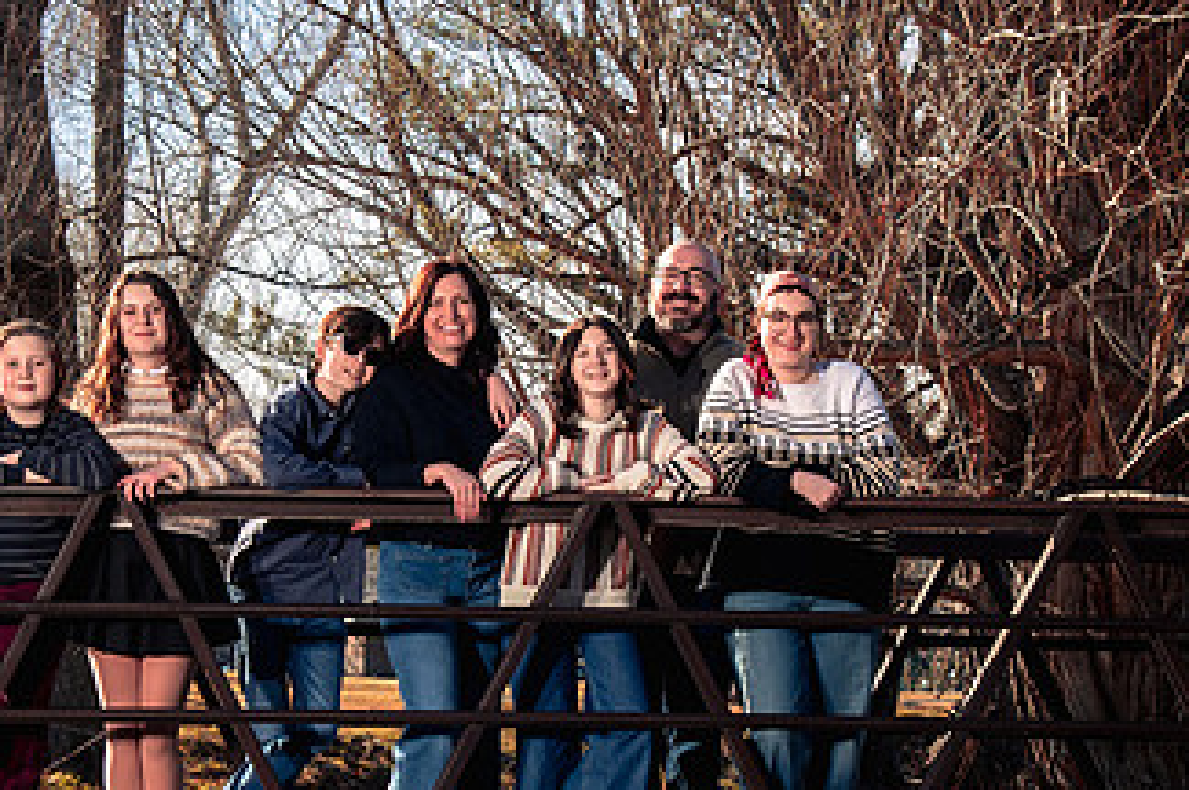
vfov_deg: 12.6
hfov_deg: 18.9
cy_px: 580
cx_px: 475
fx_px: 3563
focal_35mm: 108
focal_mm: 48
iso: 200
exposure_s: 1/320
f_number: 9
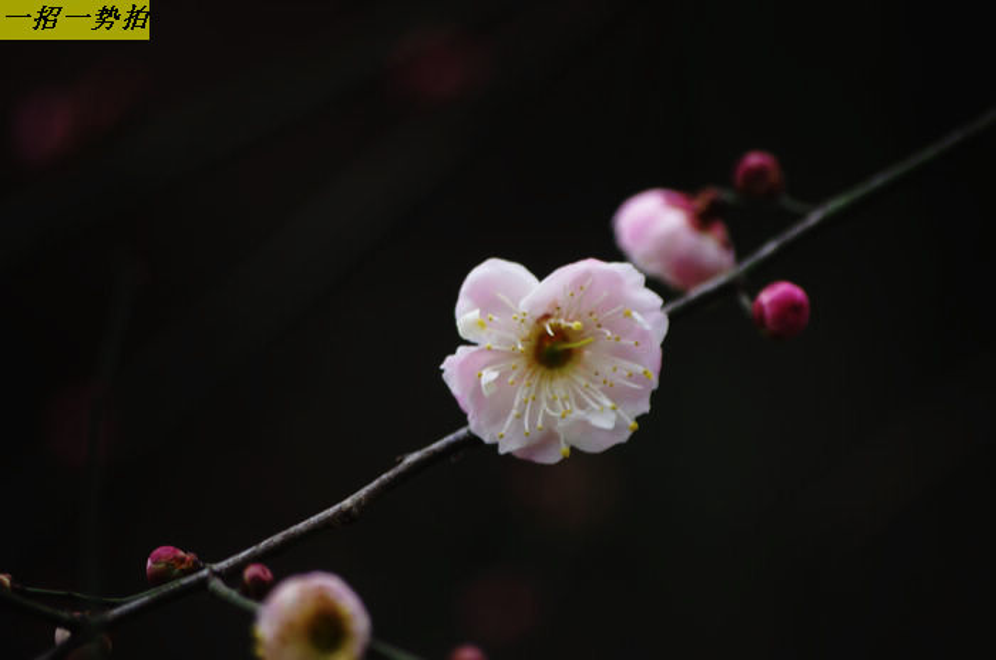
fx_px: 8285
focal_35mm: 300
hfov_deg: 6.9
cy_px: 330
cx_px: 498
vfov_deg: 4.6
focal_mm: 200
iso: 200
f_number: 5.6
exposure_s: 1/30
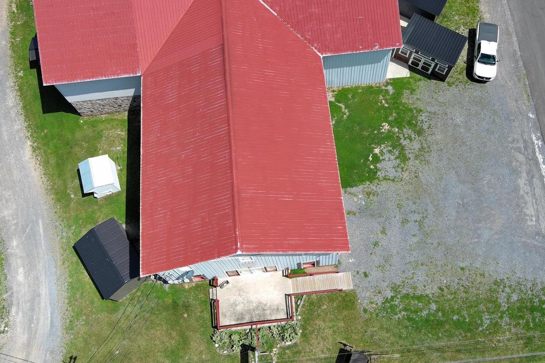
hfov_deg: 47.4
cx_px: 298
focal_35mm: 41
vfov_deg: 32.3
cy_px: 111
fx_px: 621
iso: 100
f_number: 2.8
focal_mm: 10.57
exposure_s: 1/1486
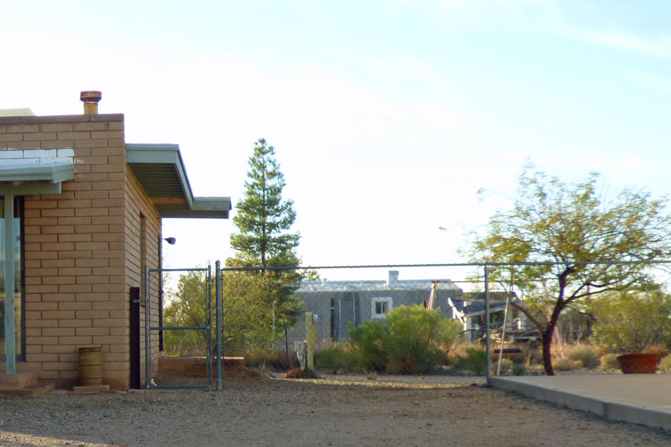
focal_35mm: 81
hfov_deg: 23.9
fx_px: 1510
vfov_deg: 16.8
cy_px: 332
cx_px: -16
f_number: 3.5
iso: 100
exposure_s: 1/320
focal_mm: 6.8
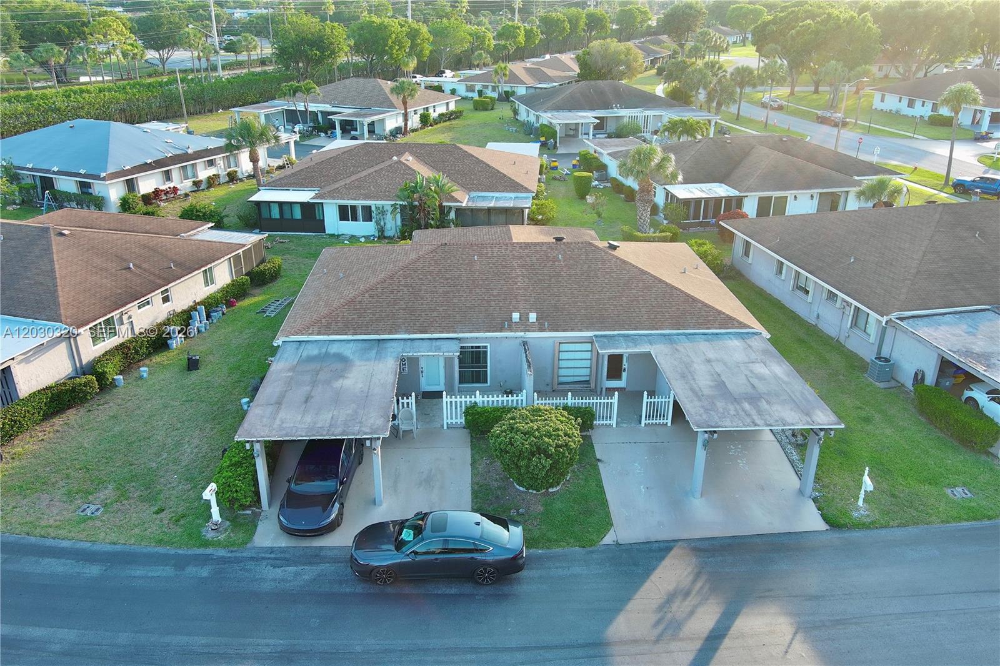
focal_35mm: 29
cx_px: 500
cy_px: 333
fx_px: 805
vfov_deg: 44.9
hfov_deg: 63.7
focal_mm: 10.57
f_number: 2.8
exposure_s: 1/139
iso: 100
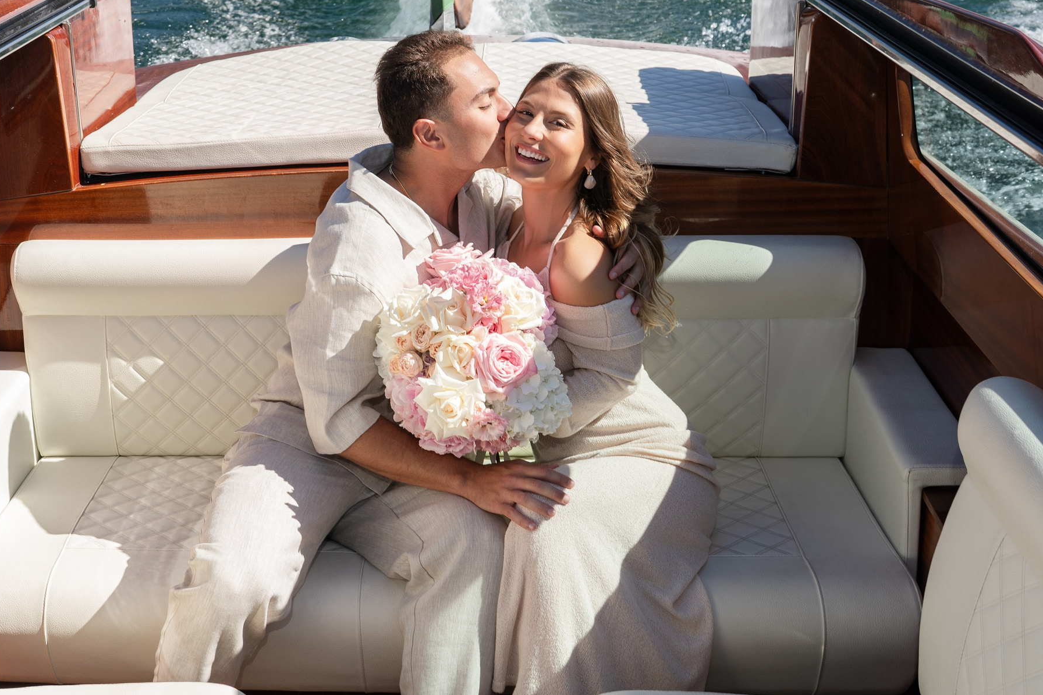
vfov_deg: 26.8
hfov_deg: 38.9
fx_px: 1449
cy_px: 229
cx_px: 308
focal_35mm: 50
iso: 100
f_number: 7.1
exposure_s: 1/250
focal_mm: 35
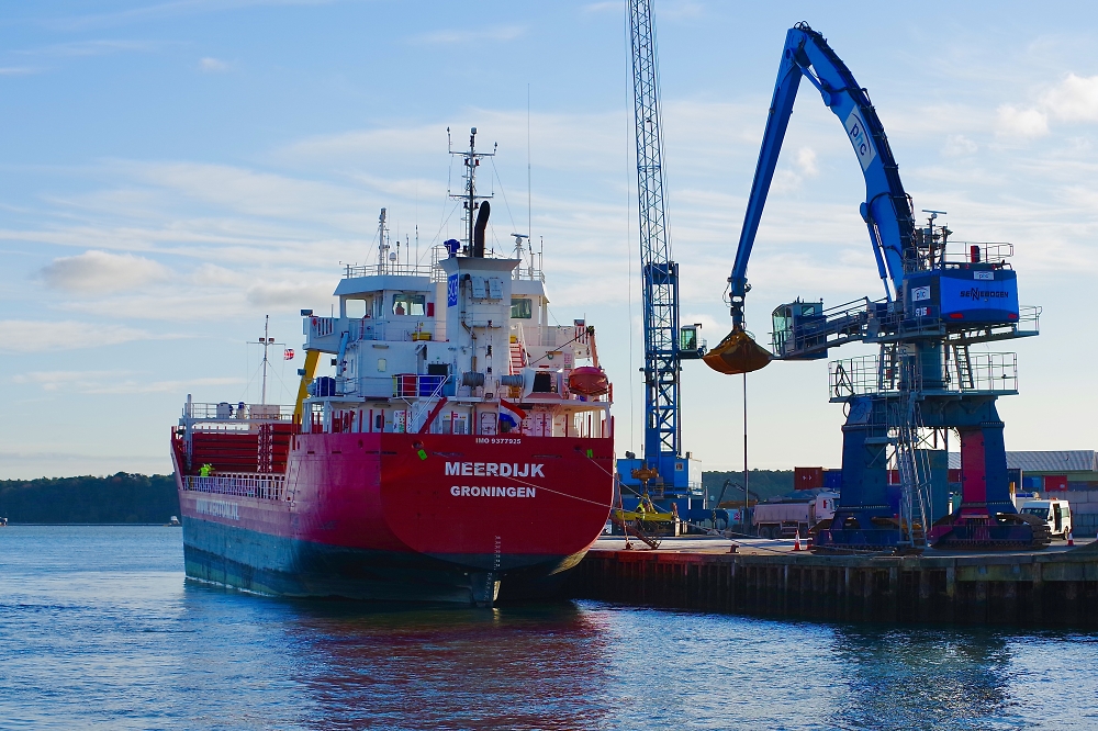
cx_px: 549
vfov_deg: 16.3
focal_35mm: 84
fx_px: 2561
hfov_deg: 24.2
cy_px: 366
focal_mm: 55
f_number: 8
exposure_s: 1/800
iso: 400
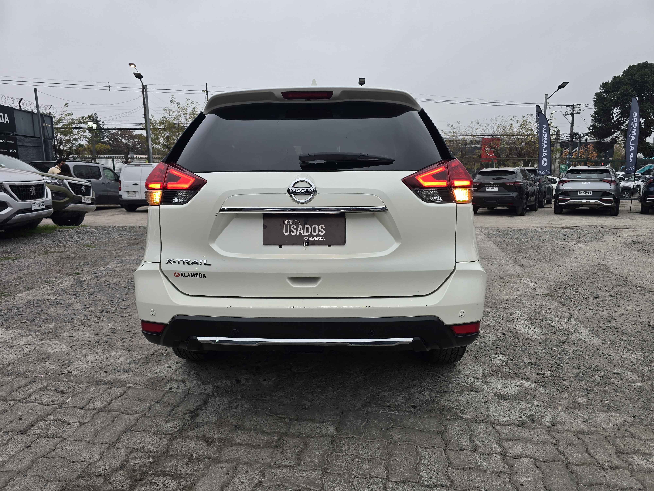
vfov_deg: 58.9
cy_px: 246
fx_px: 435
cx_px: 327
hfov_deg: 73.9
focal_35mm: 23
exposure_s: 1/180
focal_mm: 6.3
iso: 32
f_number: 1.7
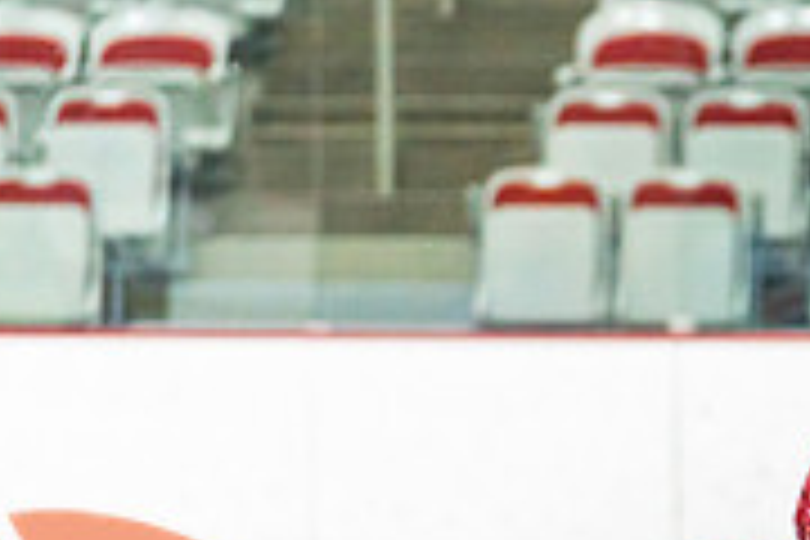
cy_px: 830
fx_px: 8572
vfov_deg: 3.6
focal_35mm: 381
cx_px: 1106
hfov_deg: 5.4
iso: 3200
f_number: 2.8
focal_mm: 108
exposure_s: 1/1000
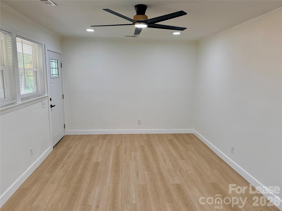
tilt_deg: -9.3
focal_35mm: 24
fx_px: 196
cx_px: 141
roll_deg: -0.4
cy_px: 106
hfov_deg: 71.6
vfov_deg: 56.8
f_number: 1.78
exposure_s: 1/228
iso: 200
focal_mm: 6.76
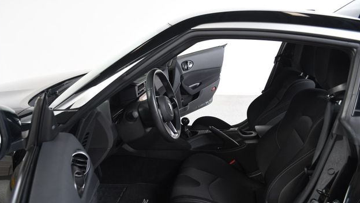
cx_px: 176
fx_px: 277
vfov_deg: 40.0
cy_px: 123
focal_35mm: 29
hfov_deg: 66.1
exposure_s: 1/160
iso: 100
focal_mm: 18
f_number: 4.5
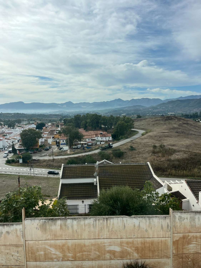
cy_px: 134
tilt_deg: -6.6
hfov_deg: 53.1
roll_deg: +0.5
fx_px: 201
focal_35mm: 26
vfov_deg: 67.3
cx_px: 100
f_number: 1.6
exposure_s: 1/3876
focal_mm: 5.1
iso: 50
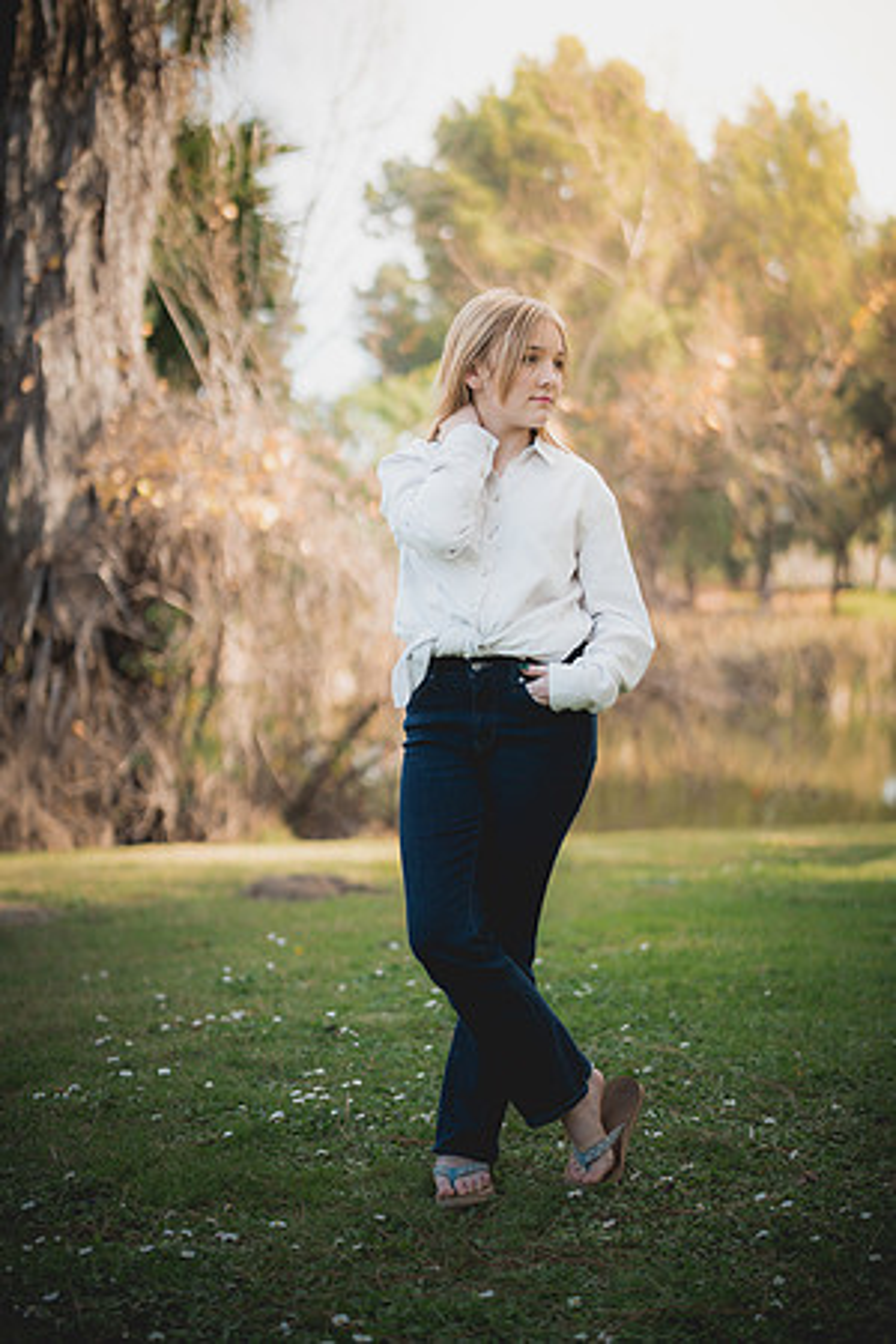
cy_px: 672
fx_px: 1867
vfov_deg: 39.6
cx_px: 448
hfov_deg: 27.0
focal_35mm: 50
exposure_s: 1/2500
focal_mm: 50
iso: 250
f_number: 1.4
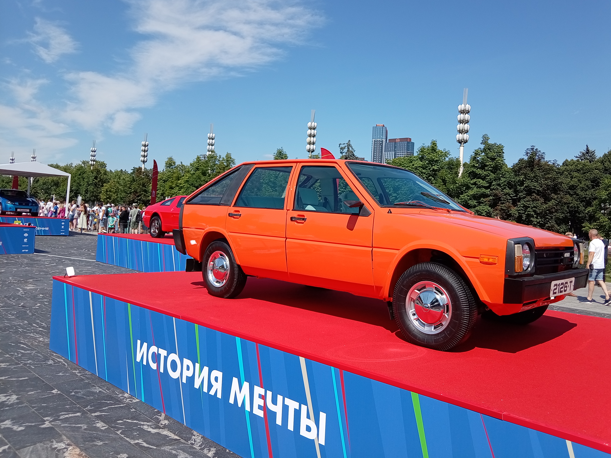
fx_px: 494
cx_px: 338
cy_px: 208
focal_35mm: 28
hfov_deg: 63.3
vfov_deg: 49.6
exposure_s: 1/1912
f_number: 1.8
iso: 100
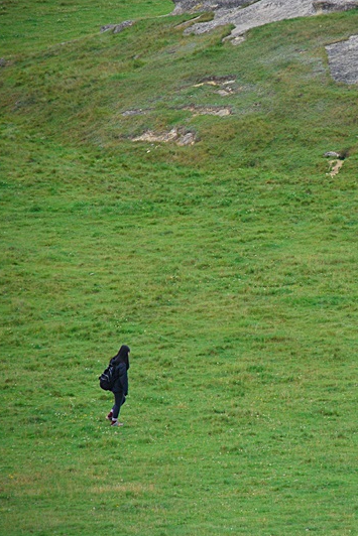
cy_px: 269
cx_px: 358
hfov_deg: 4.5
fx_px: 4543
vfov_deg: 6.8
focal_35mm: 305
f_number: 6.3
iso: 400
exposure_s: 1/400
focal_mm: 135
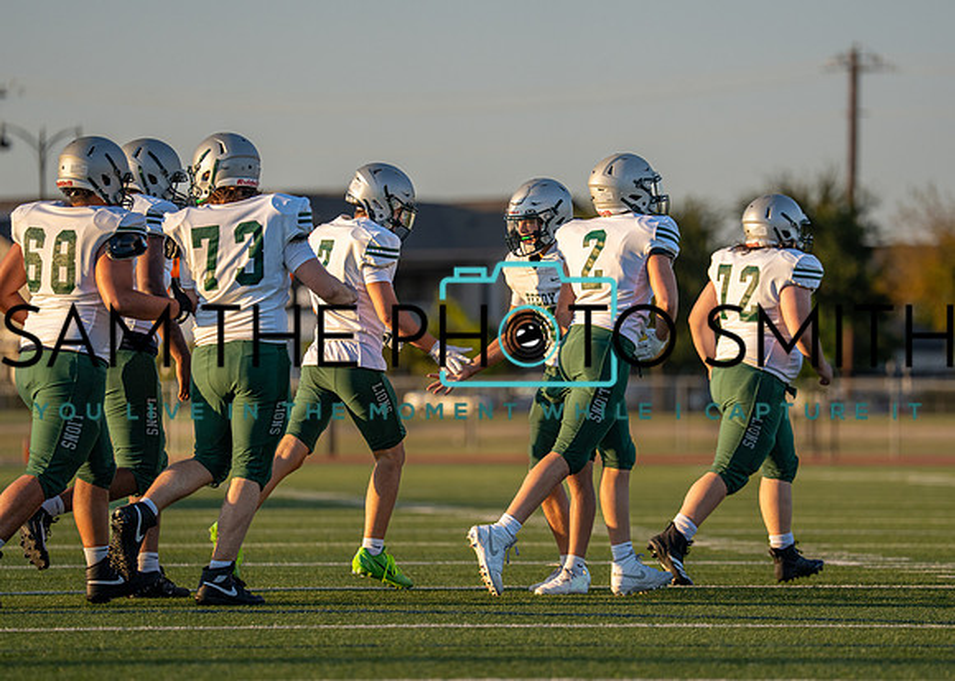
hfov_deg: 9.4
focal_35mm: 215
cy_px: 336
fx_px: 5830
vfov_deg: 6.7
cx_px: 575
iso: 400
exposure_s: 1/4000
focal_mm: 176
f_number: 2.8
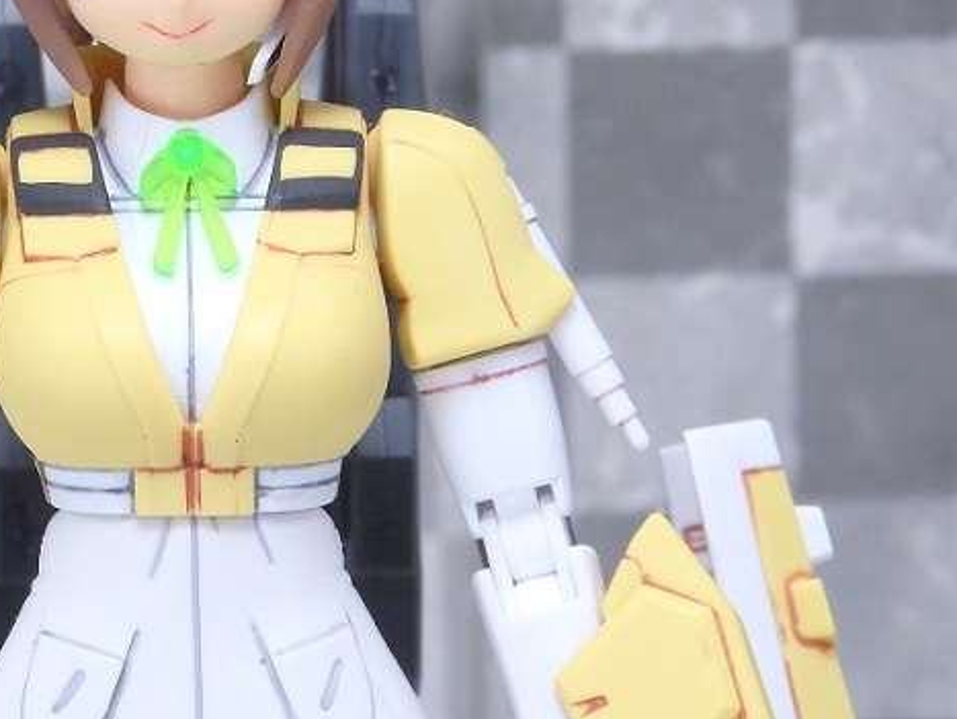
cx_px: 201
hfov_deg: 11.0
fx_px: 4952
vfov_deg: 8.3
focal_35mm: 179
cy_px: 171
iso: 400
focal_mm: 17.3
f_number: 4.9
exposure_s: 1/200
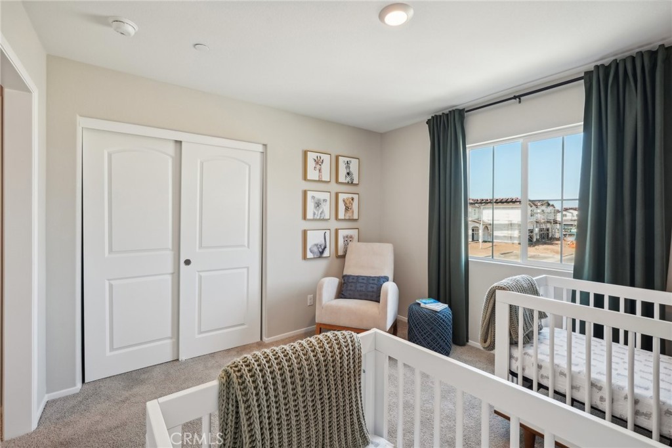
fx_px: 299
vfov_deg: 73.7
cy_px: 224
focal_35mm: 16
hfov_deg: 96.8
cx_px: 336
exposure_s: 1/20
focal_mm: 16
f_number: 8
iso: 400
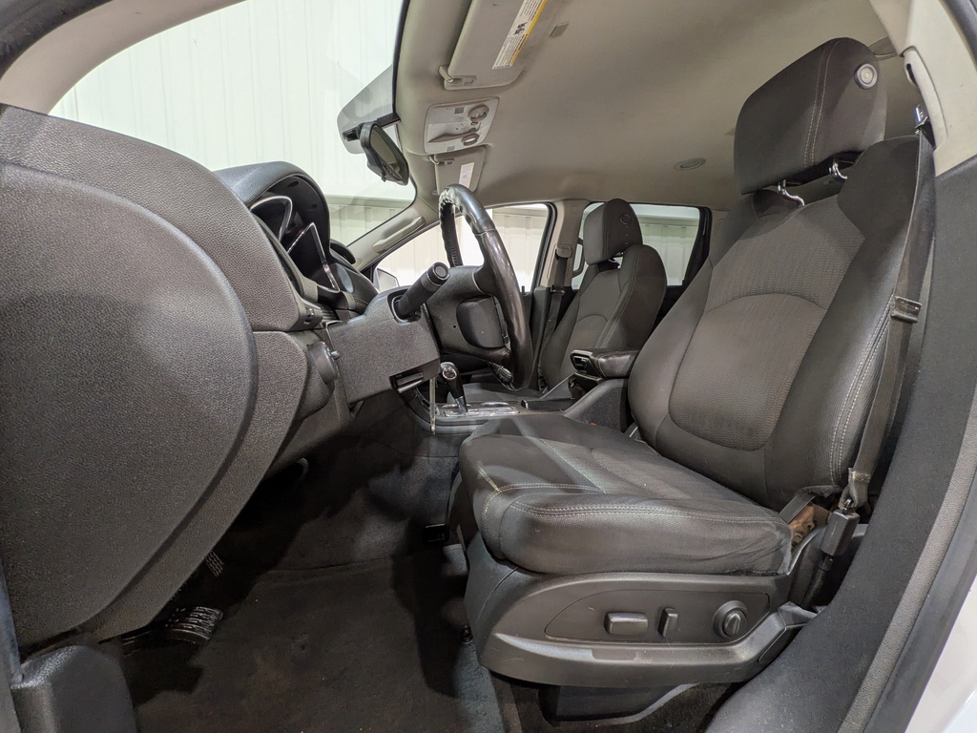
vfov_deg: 85.7
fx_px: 395
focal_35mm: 14
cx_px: 488
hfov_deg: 102.1
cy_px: 366
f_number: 2.2
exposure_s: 1/40
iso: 119
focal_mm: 1.83
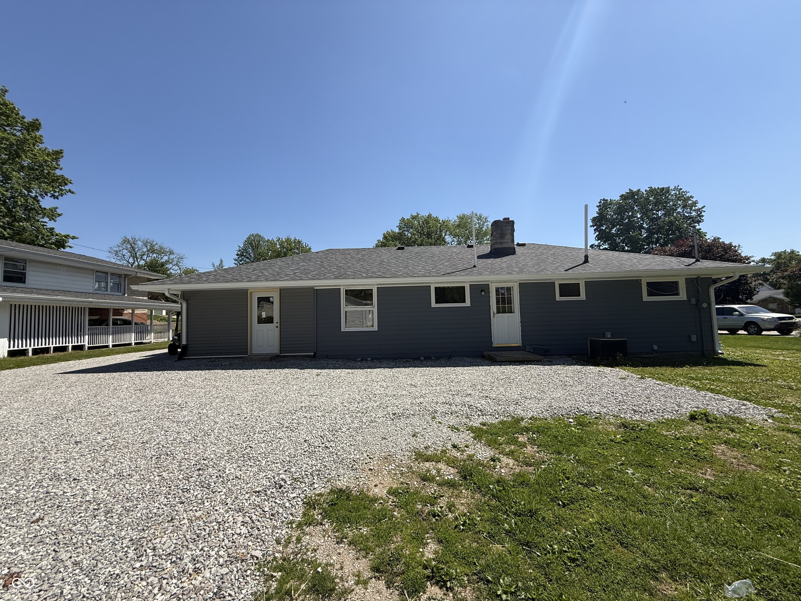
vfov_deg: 85.7
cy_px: 300
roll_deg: +1.5
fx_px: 324
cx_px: 400
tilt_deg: +3.2
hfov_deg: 102.1
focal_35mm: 14
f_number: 2.2
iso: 50
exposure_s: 1/2237
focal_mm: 2.22
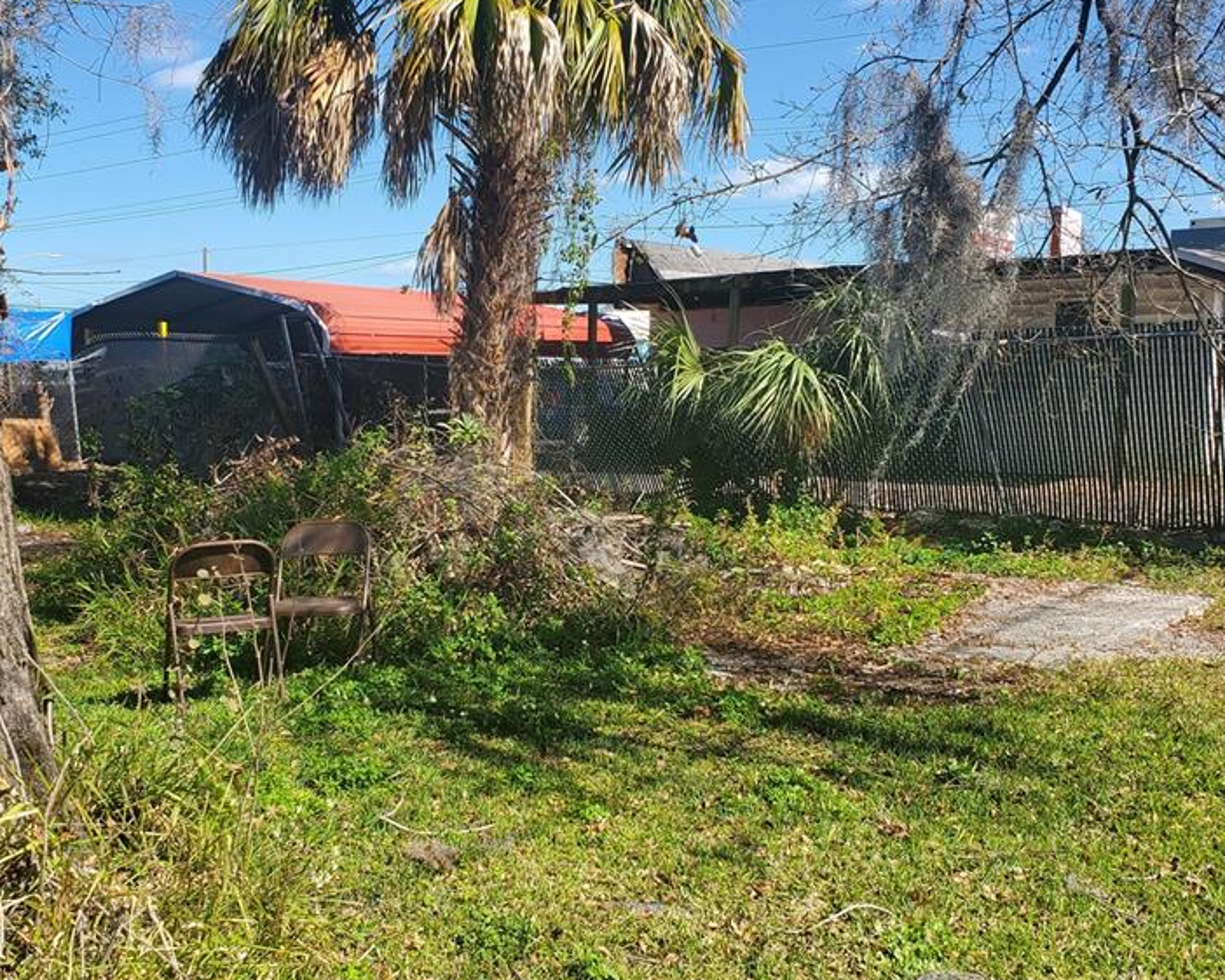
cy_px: 560
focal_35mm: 37
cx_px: 525
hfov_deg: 48.9
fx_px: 1342
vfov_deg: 40.1
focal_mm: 4.3
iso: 50
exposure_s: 1/1013
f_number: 2.4
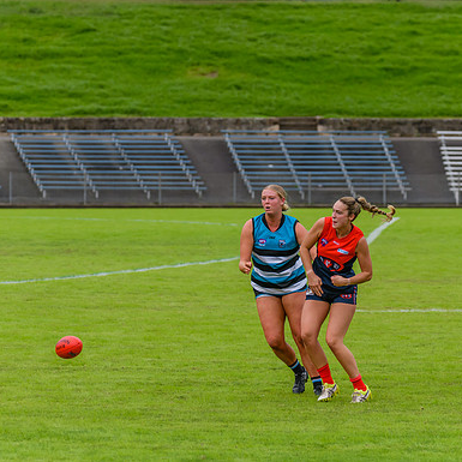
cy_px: 224
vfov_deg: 6.3
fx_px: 4183
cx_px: 260
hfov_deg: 6.3
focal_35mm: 277
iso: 800
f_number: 5.6
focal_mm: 210
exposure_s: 1/1600
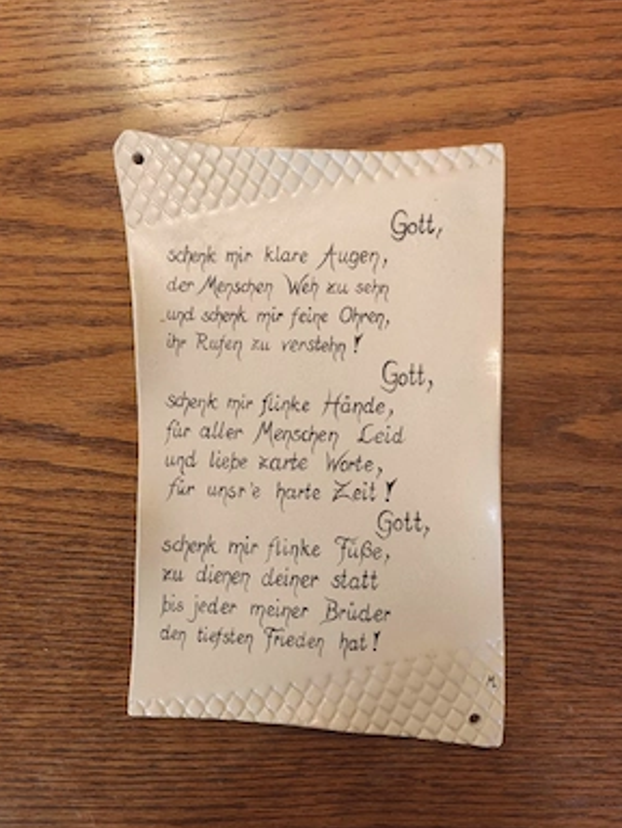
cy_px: 424
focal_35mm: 24
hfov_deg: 56.9
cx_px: 309
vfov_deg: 71.5
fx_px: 574
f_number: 1.7
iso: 1000
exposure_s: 1/33.3
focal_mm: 5.35
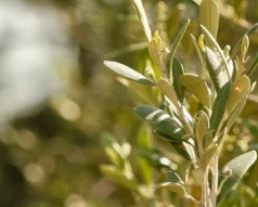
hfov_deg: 5.7
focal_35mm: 335
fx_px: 2561
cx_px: 347
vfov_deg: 4.6
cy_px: 312
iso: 160
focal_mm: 55
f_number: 5.6
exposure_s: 1/170
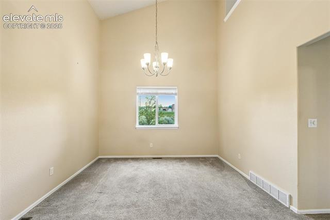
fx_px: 137
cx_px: 165
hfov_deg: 100.4
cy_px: 110
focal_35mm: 15
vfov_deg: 77.3
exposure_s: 1/20
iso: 640
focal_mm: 10
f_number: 9
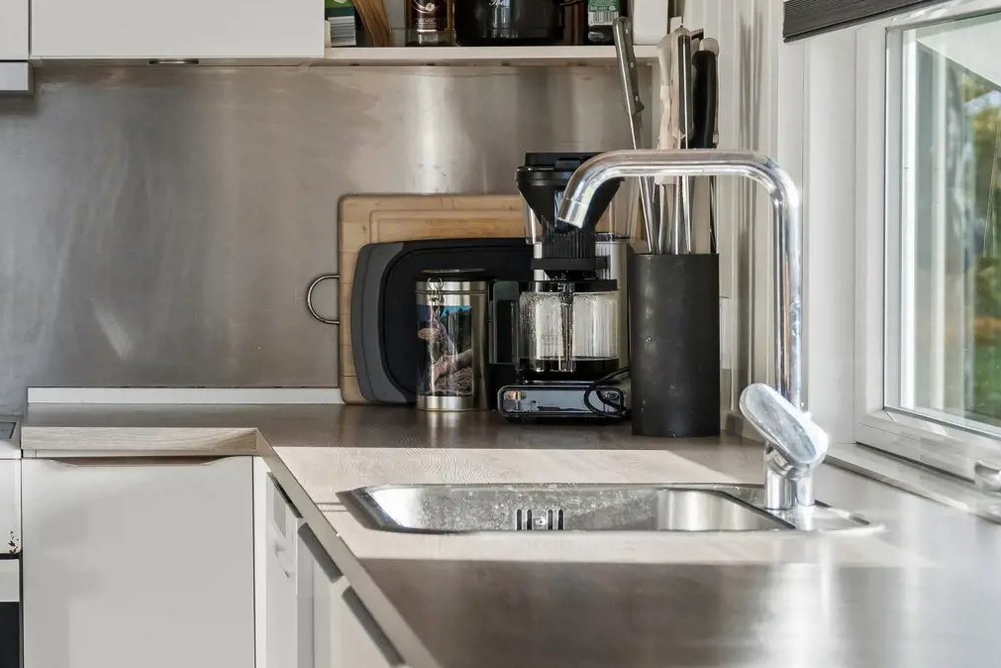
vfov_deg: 12.0
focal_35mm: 114
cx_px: 131
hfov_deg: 17.7
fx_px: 3170
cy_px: 209
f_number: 4
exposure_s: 1/200
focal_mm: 40
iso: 400
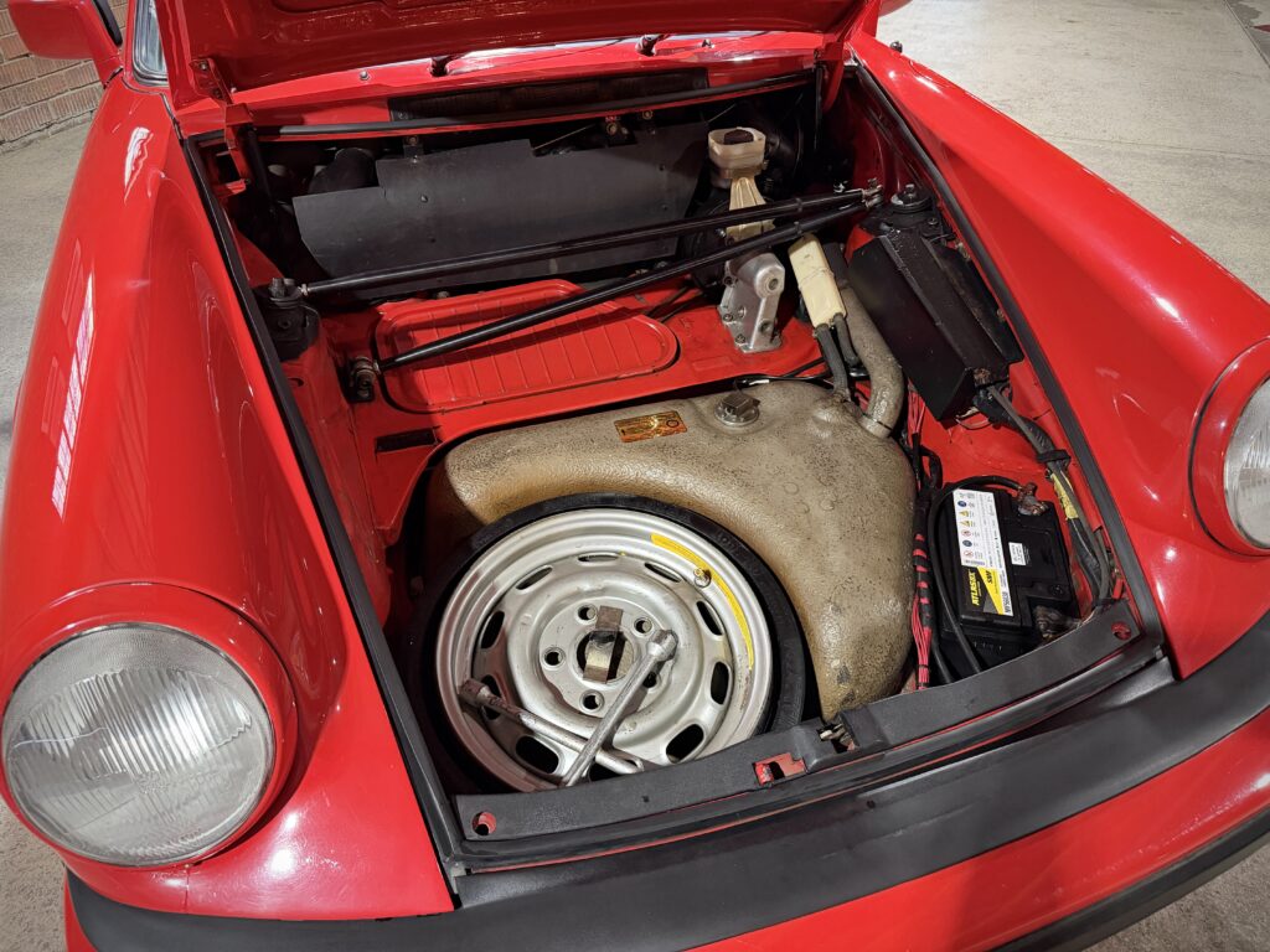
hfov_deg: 71.6
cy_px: 476
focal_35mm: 24
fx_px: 881
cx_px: 635
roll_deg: +0.4
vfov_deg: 56.8
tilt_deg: -38.8
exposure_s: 1/33
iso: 640
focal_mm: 6.76
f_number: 1.78
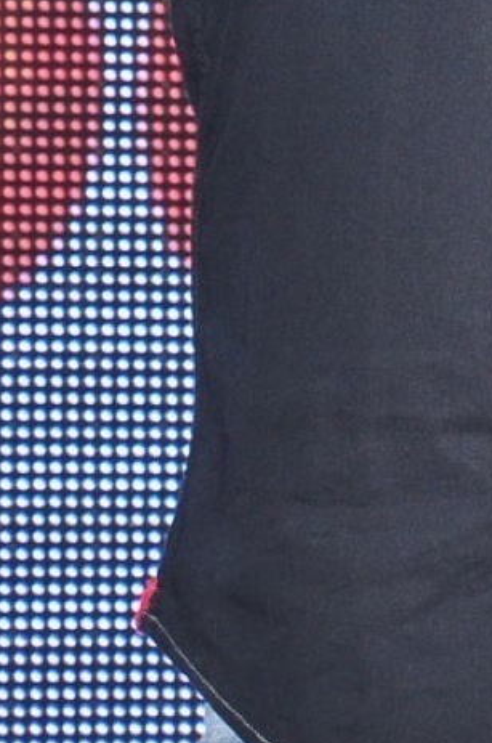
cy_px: -278
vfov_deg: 3.4
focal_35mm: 615
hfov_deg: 2.2
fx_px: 12653
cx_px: 716
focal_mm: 105
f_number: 7.1
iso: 400
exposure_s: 1/125
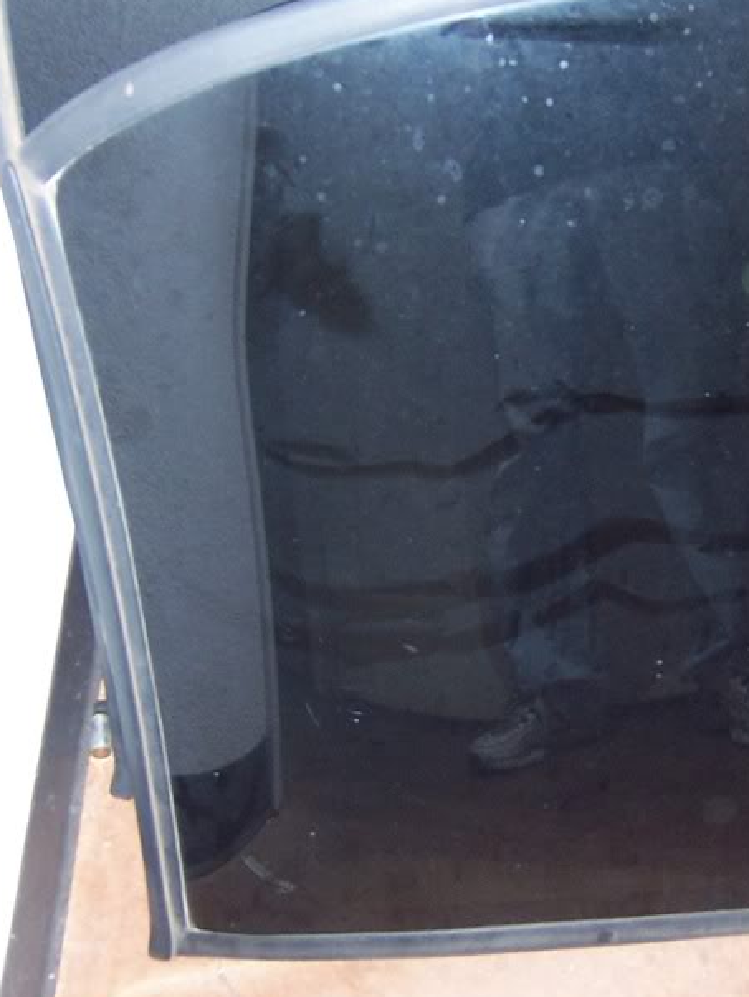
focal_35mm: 56
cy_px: 491
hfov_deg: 25.7
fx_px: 1614
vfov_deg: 34.3
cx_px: 584
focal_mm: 5.5
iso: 140
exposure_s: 1/60
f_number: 2.8
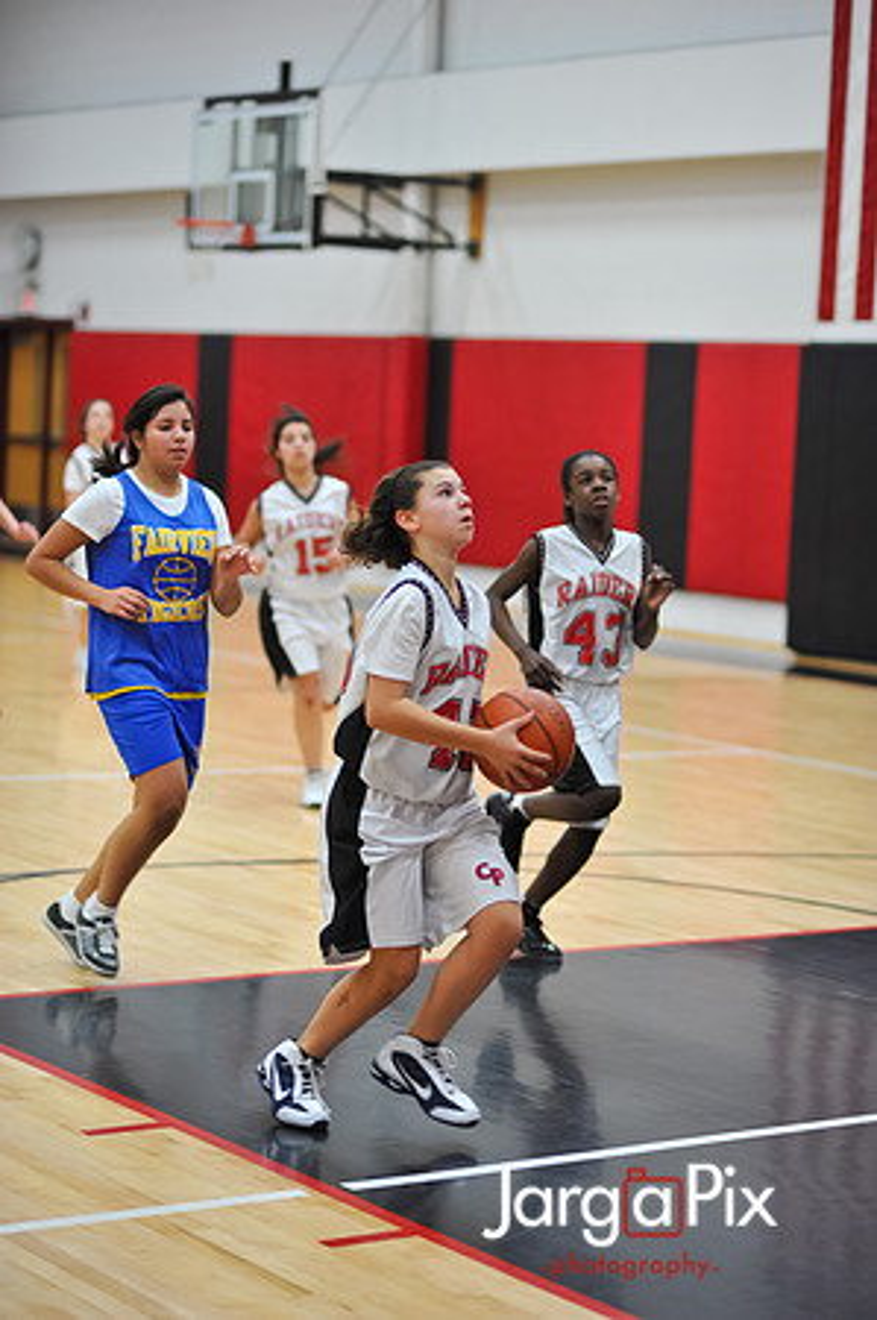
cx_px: 438
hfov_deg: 16.0
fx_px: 3113
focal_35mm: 85
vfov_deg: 23.9
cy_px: 660
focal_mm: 85
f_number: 2
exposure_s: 1/500
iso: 1250
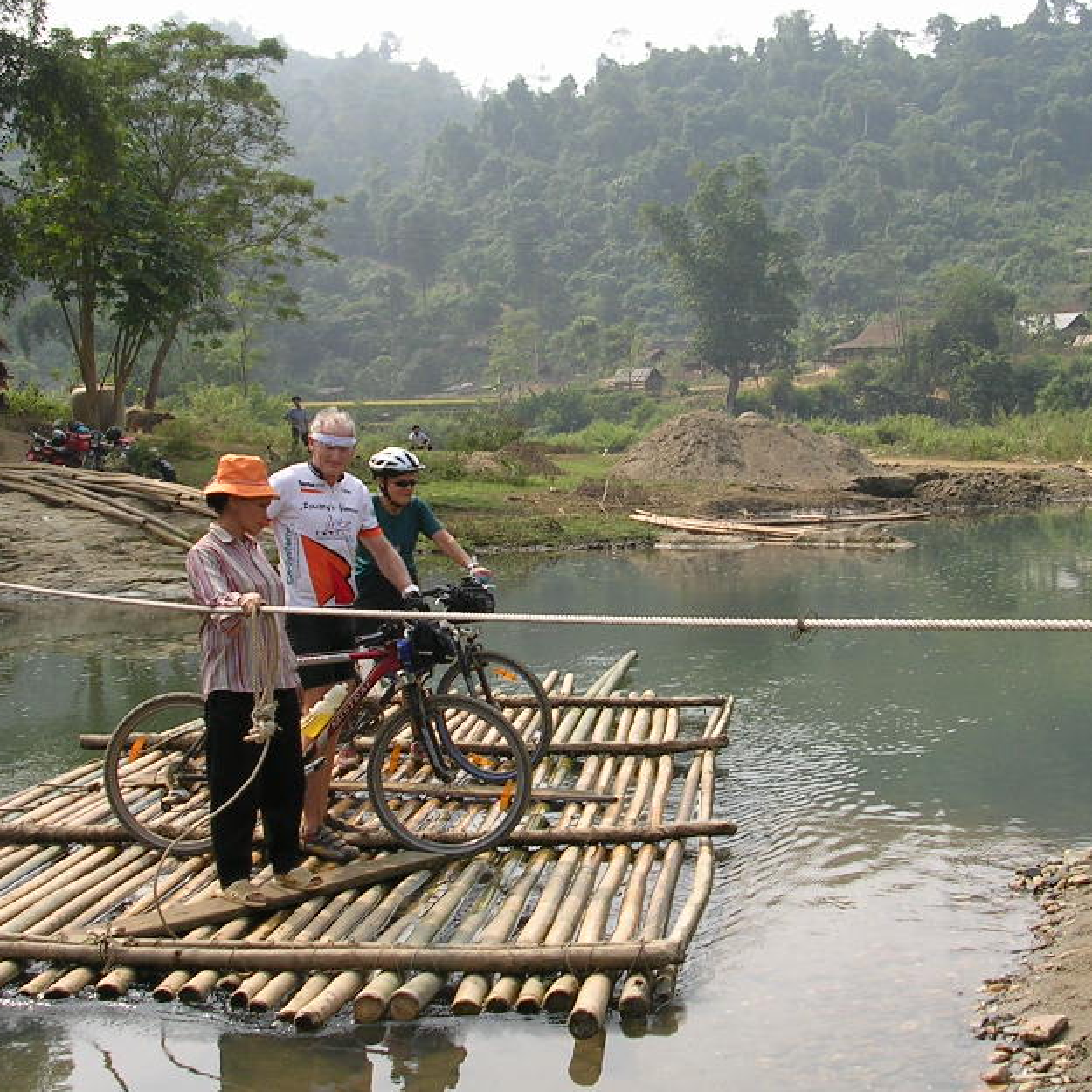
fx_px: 1963
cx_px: 699
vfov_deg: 31.1
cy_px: 535
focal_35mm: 55
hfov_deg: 30.9
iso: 50
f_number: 5.6
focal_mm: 5.8
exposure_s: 1/183
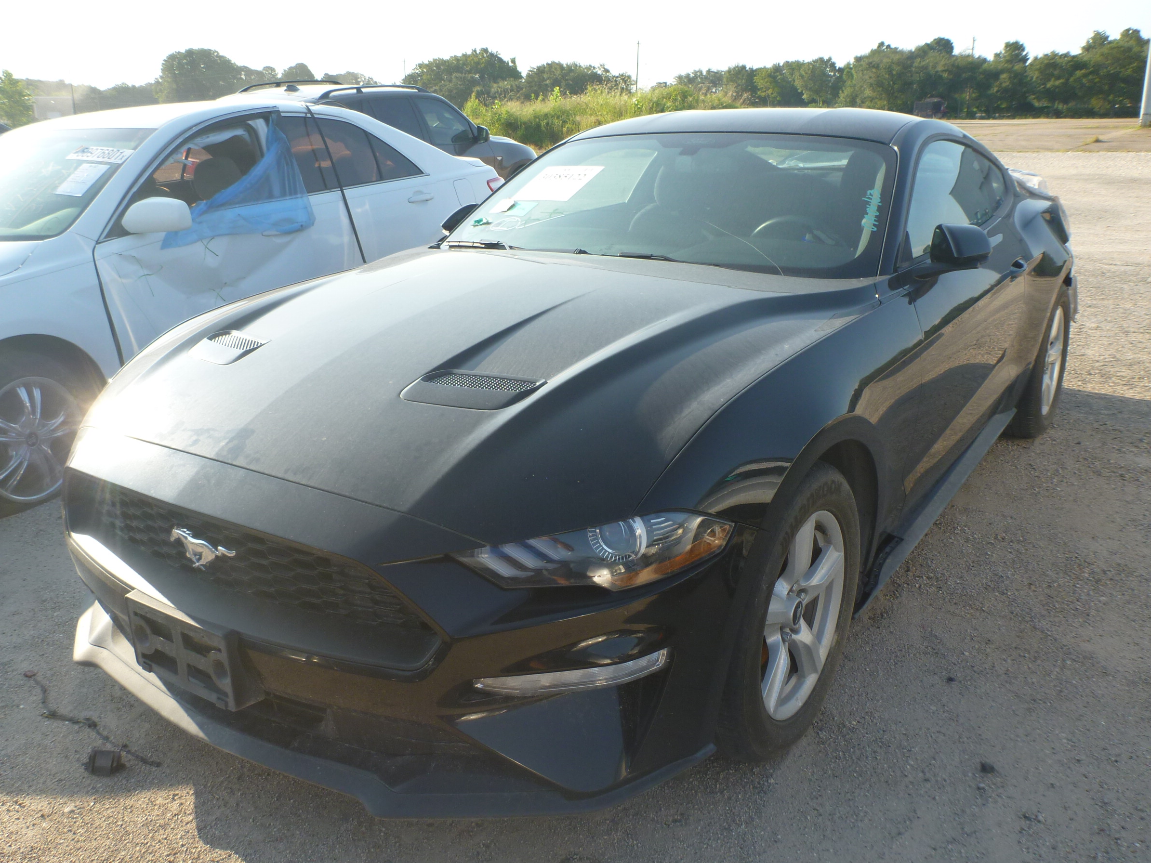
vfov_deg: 46.8
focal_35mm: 30
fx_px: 998
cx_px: 556
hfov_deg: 59.9
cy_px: 451
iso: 100
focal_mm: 4.9
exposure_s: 1/320
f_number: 3.3
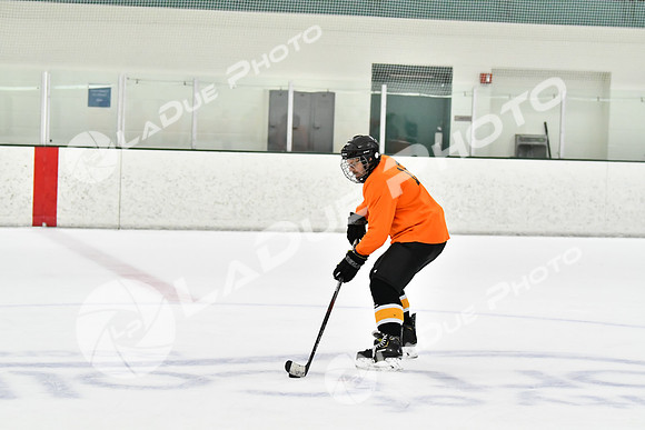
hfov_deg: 13.7
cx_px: 322
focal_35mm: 150
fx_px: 2688
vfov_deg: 9.2
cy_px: 215
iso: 5000
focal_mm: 100
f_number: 2.8
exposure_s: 1/1250
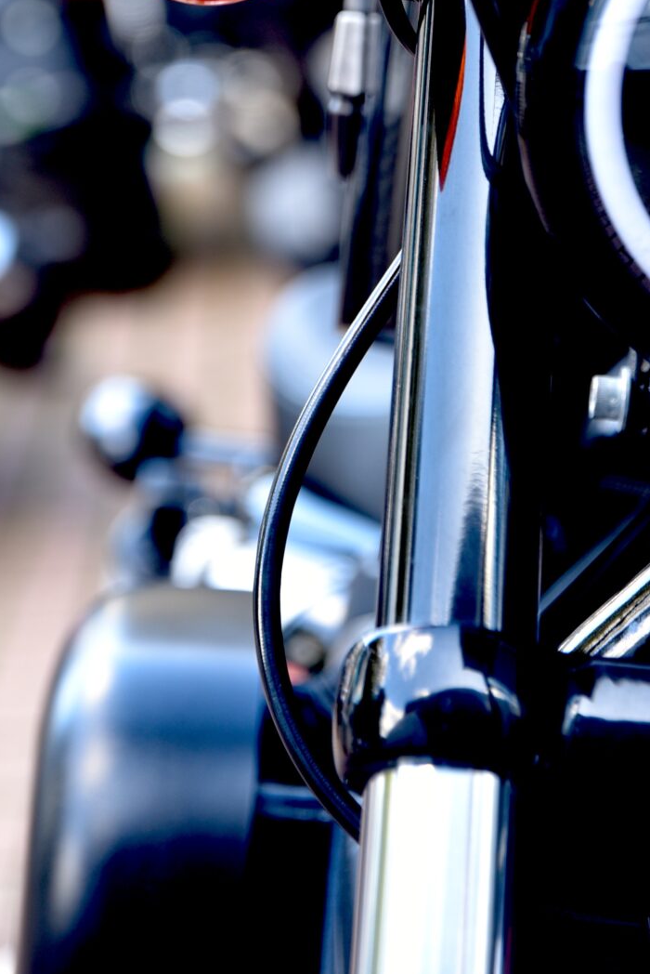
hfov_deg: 8.0
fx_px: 4625
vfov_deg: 11.9
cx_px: 389
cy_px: 6
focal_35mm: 171
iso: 200
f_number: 3.5
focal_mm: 70
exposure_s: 1/60
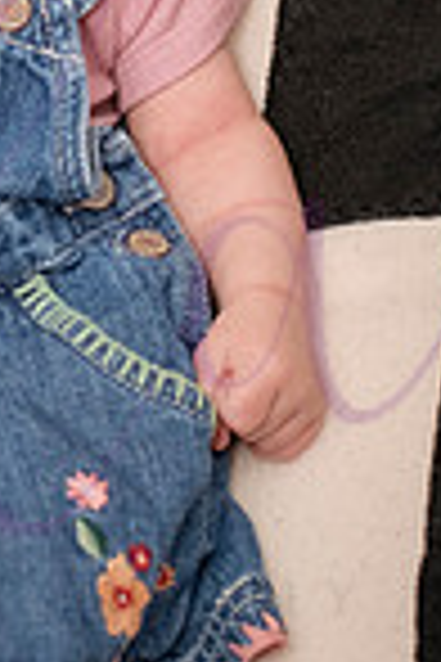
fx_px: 2811
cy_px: 23
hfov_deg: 8.8
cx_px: -153
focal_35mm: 153
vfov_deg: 13.3
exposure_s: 1/250
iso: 800
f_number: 4
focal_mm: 50
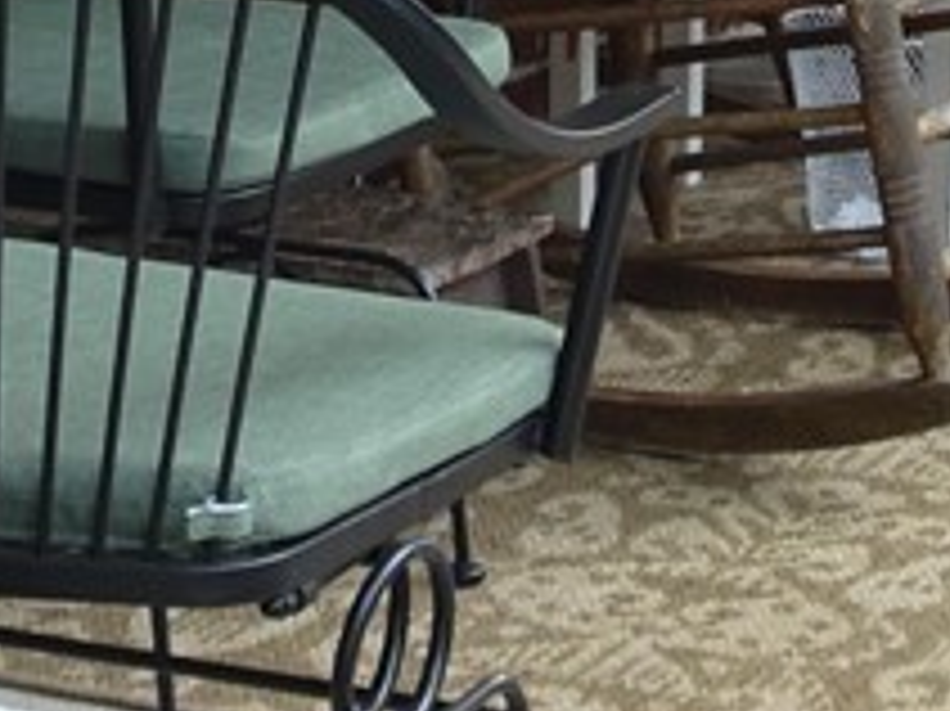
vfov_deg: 8.4
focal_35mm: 170
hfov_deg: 11.6
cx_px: 491
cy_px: -616
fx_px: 4663
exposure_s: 1/60
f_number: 4
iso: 80
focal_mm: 5.98
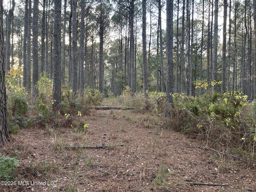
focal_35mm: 26
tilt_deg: +1.0
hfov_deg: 67.3
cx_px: 128
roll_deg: -1.3
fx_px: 192
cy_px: 96
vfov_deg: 53.1
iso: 125
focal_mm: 5.7
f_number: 1.5
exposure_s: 1/121
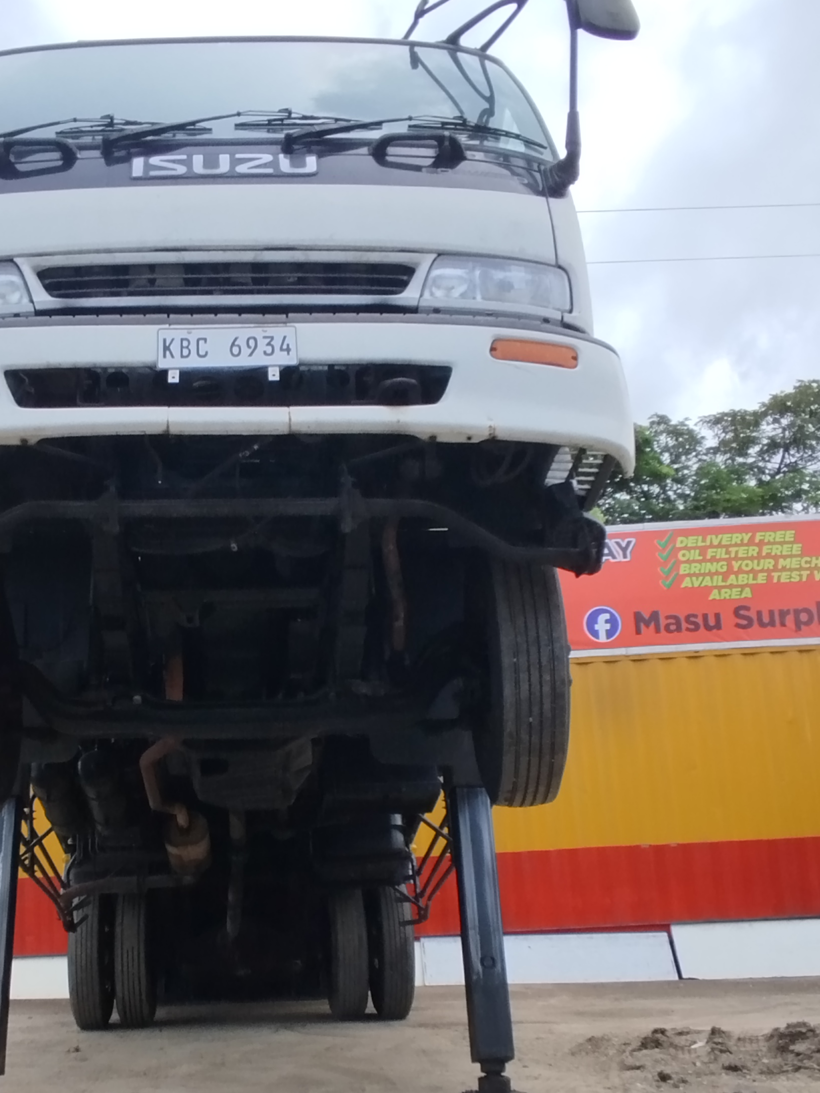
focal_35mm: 33
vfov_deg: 54.3
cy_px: 725
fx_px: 1042
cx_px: 232
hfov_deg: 42.0
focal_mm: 1.65
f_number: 2.2
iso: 50
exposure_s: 1/1264
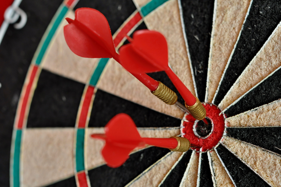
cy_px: 94
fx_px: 585
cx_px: 140
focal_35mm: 75
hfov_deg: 27.0
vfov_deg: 18.1
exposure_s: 1/60
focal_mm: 50
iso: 800
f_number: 4
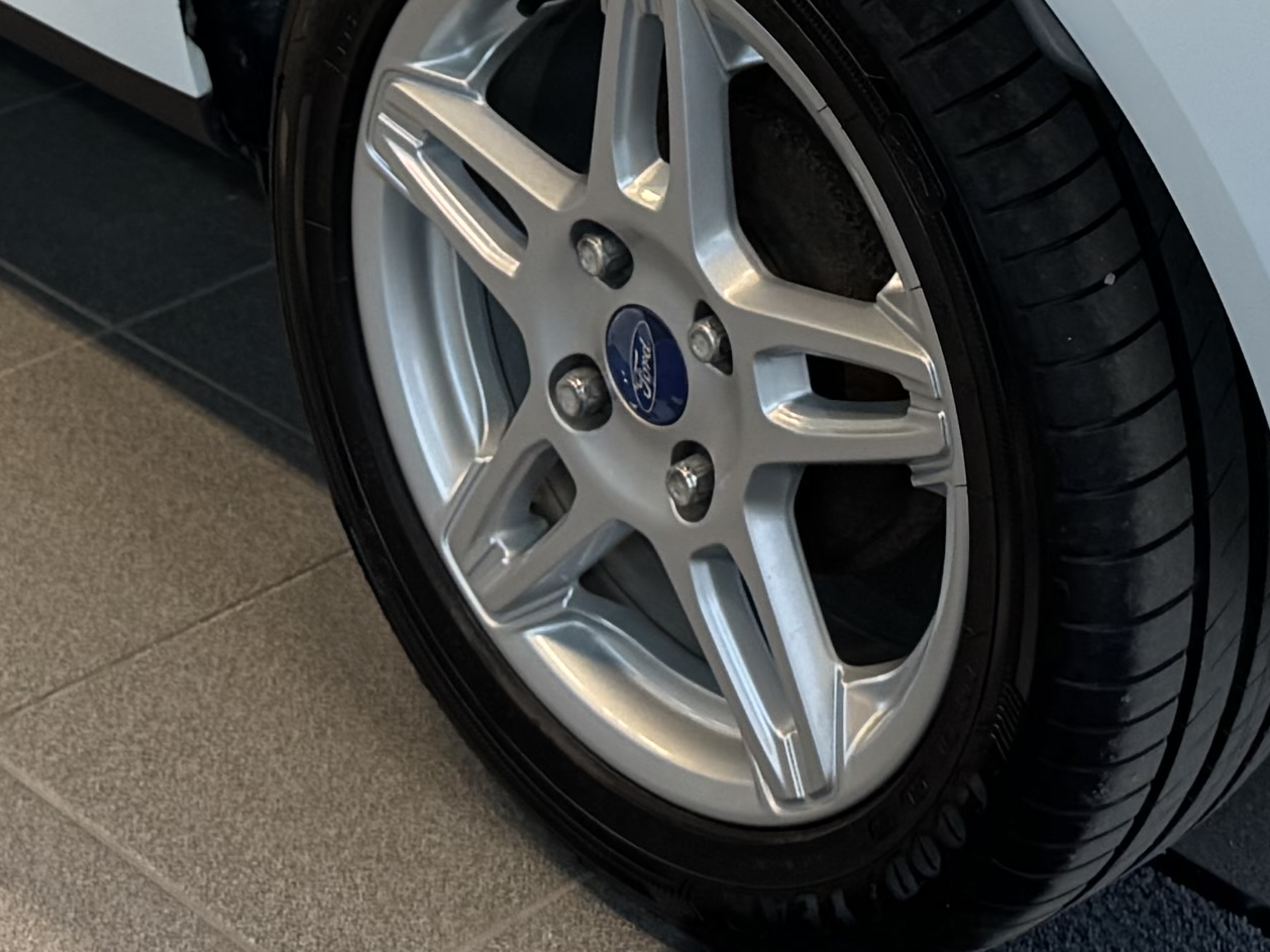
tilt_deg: -17.8
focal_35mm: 109
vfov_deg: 12.9
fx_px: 3998
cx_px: 768
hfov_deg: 18.0
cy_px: -474
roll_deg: +1.0
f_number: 1.78
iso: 64
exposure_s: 1/168
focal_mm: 6.76
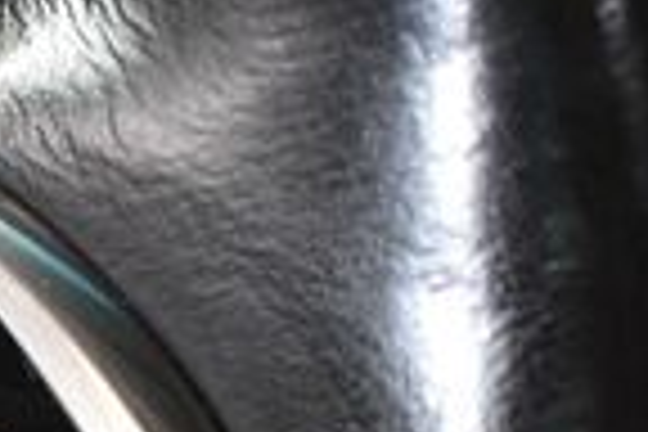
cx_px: -414
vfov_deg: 7.6
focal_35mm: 178
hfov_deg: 11.0
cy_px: 513
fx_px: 3204
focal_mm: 27
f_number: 4
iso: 4500
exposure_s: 1/60
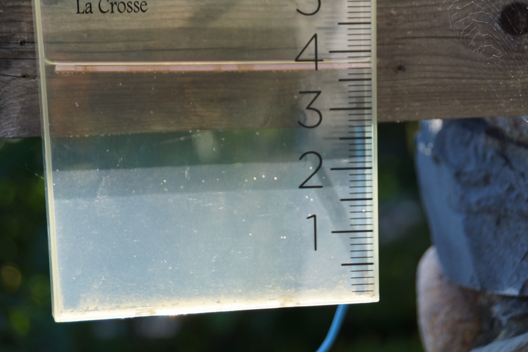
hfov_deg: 16.1
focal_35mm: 128
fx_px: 1869
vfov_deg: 10.7
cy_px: 176
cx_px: 264
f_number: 5.6
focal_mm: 85
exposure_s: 1/160
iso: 160
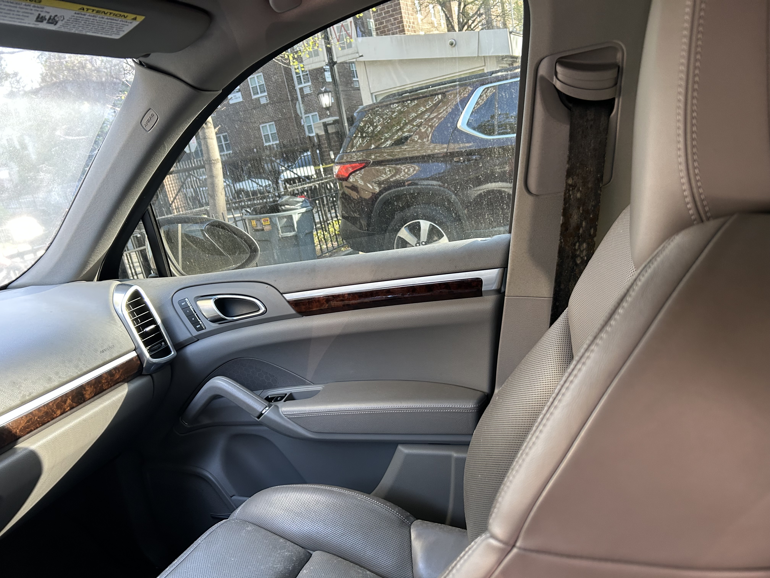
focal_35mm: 26
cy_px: 289
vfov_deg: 53.1
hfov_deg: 67.3
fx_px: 578
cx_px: 385
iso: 125
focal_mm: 5.7
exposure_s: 1/74
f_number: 1.5
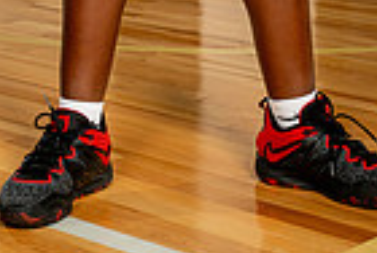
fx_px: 1480
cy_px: -345
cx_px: 180
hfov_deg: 14.5
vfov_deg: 8.9
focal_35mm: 141
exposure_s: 1/500
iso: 250
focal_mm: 44
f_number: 8
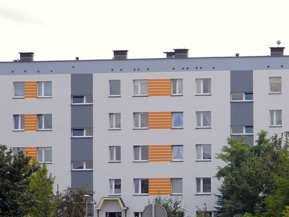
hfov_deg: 8.4
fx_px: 1962
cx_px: 210
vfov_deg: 6.3
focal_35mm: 235
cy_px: 126
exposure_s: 1/524
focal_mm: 26.8
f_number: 5
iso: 174
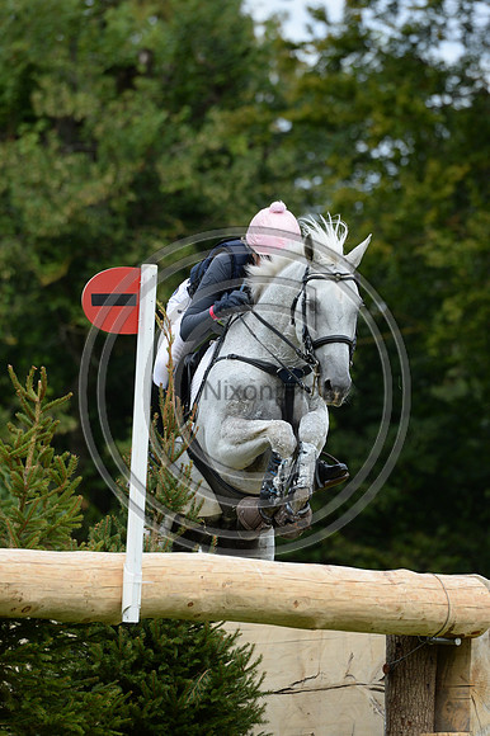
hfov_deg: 3.4
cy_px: 368
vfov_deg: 5.2
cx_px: 245
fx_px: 8176
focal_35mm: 400
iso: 1000
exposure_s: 1/1000
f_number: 8
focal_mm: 400
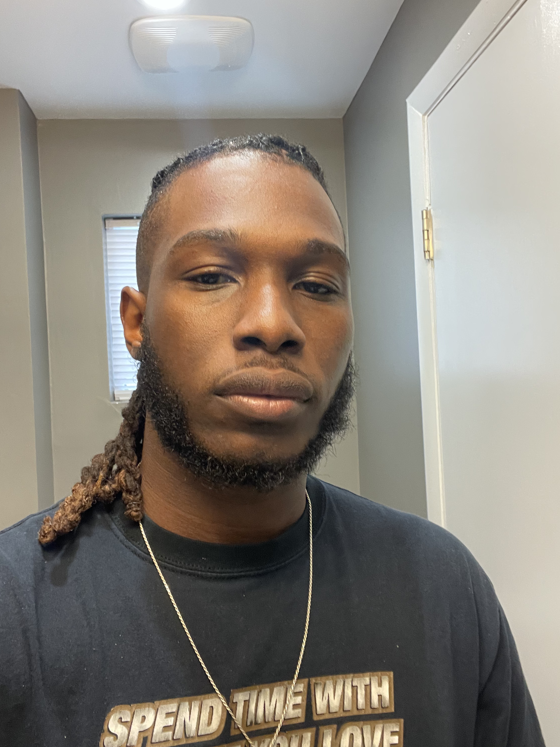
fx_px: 669
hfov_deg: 45.4
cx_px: 272
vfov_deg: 58.4
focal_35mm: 31
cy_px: 374
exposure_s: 1/40
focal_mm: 2.71
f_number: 2.2
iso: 250
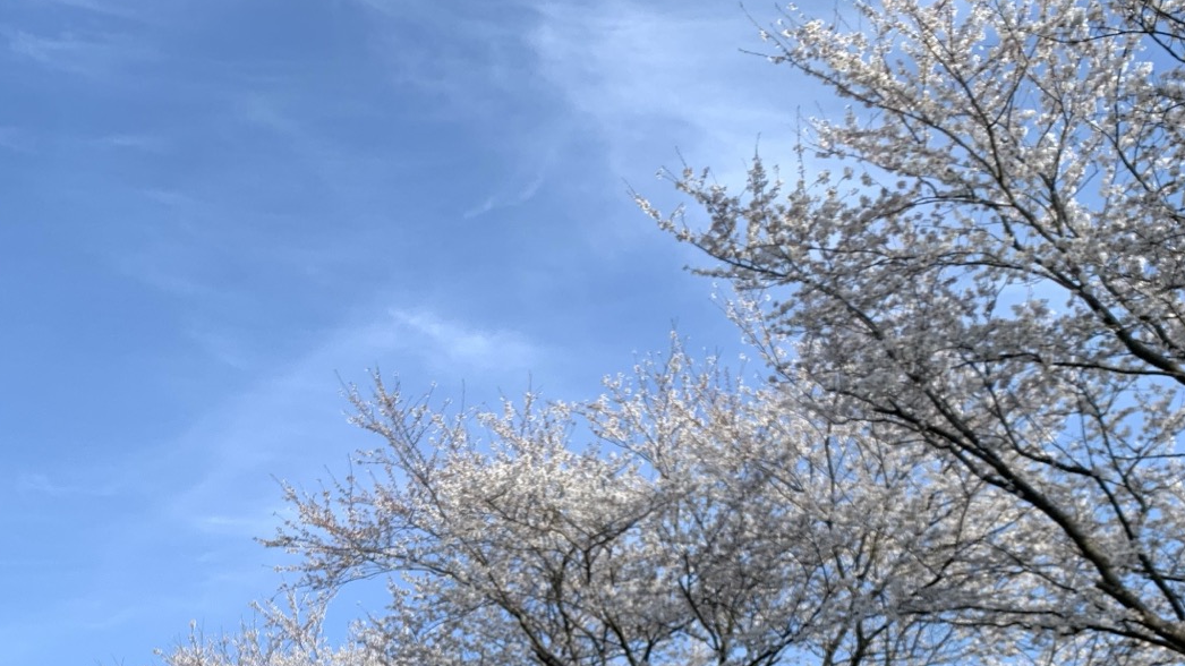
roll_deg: +1.3
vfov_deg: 22.1
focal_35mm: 52
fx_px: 1634
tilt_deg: +14.3
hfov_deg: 39.5
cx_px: 418
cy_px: 691
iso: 25
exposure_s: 1/495
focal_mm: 4.25
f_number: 1.8
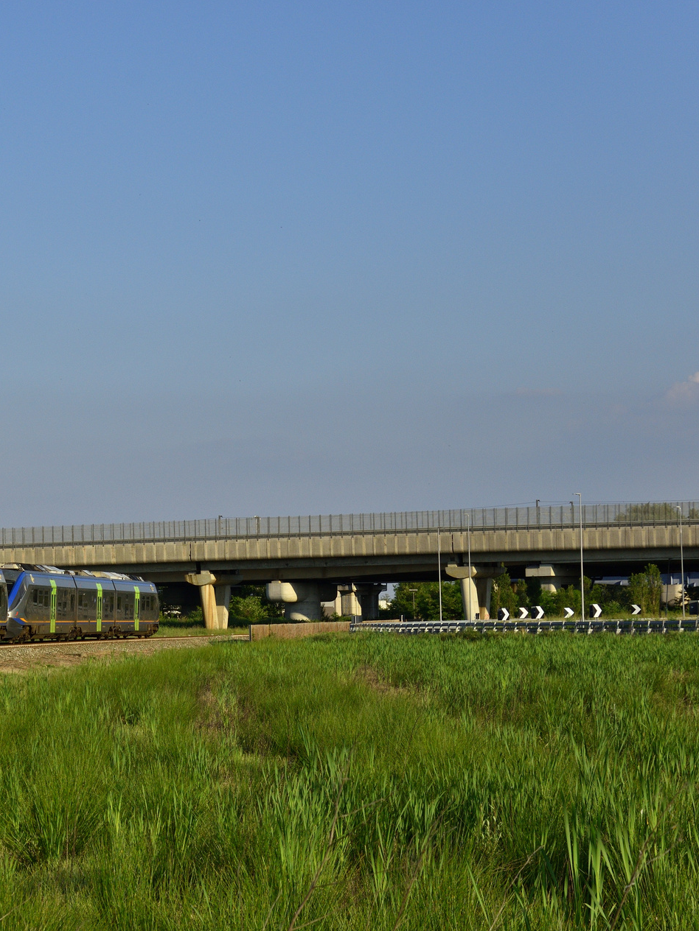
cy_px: 468
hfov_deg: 15.8
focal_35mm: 92
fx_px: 2477
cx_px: 34
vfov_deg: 21.3
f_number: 8
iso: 200
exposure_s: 1/640
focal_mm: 42
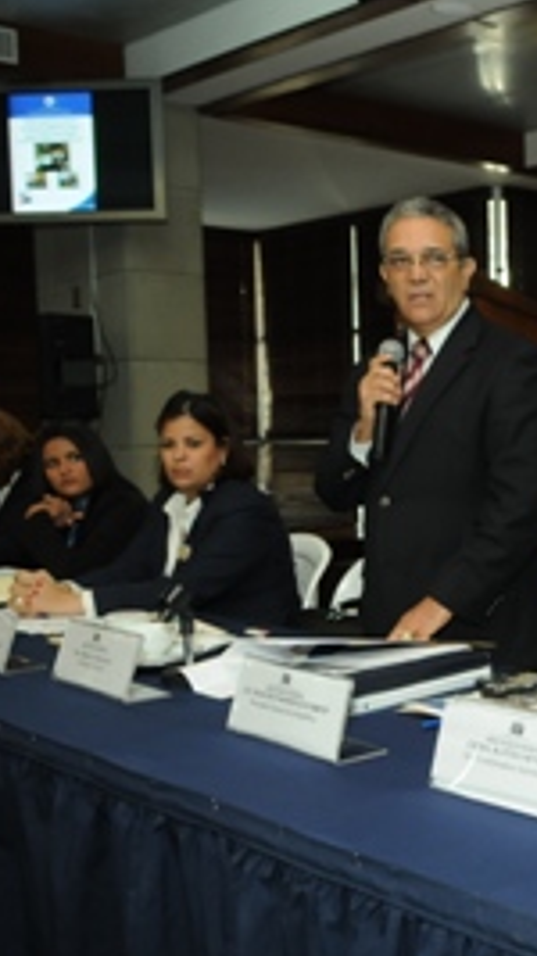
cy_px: 508
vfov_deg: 21.4
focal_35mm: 100
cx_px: 637
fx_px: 2534
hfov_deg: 11.9
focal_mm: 38
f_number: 3.2
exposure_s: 1/125
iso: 800
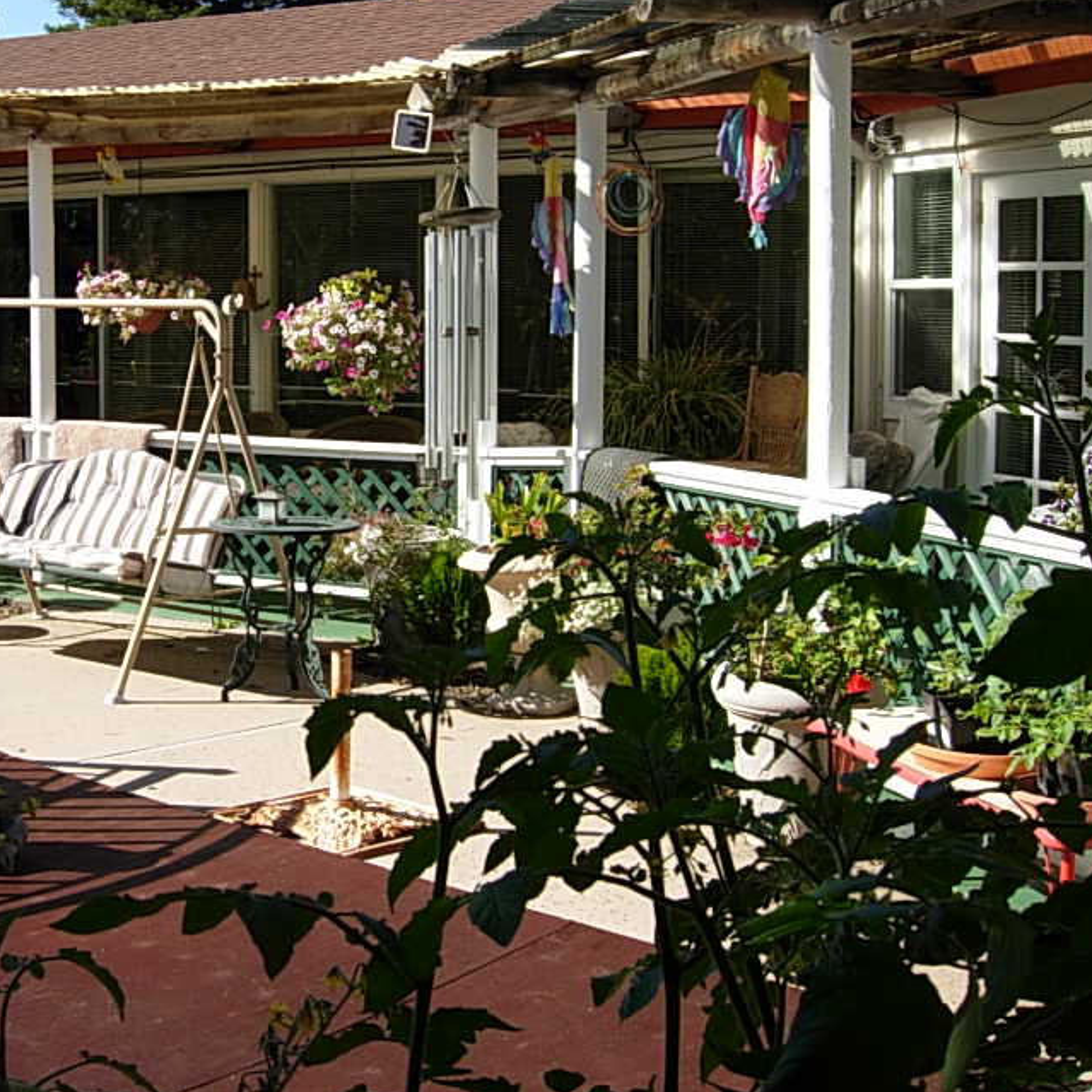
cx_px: 241
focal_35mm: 51
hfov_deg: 32.6
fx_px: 1820
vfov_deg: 33.3
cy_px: 443
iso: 50
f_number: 5.4
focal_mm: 7.5
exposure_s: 1/228
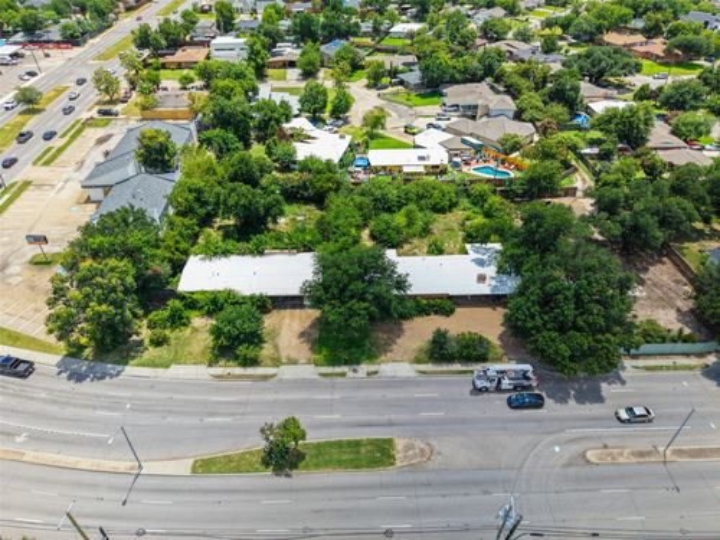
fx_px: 499
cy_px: 270
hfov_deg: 71.6
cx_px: 360
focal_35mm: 24
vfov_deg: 56.8
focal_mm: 8.67
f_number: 1.8
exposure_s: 1/3000
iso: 210
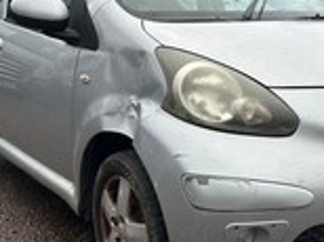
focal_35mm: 59
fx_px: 551
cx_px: 236
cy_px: 112
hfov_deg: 32.2
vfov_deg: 24.7
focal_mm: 5.7
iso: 50
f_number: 1.5
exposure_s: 1/509
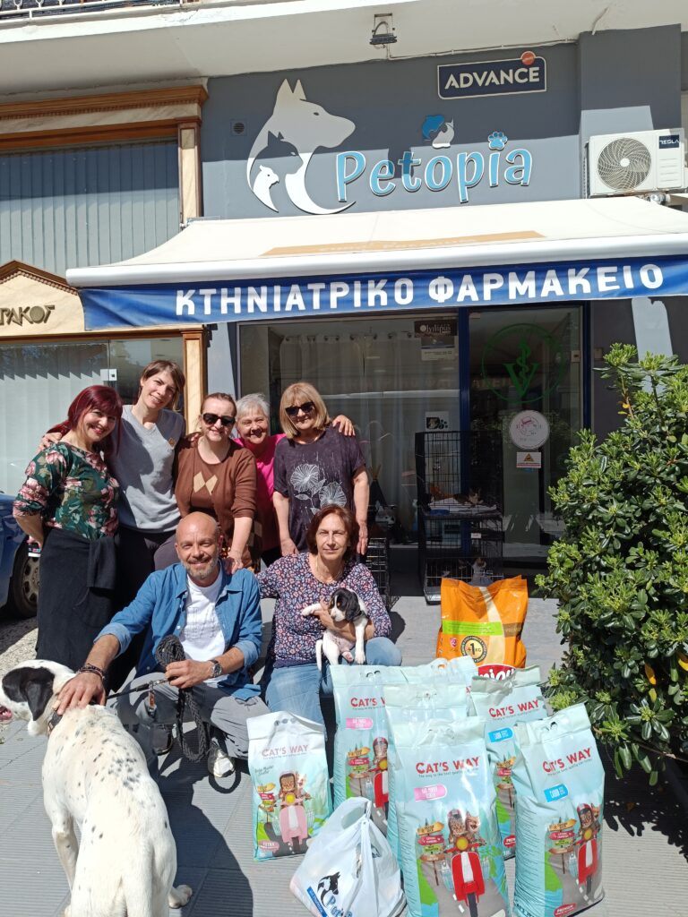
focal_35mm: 24
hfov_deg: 56.8
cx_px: 344
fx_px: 636
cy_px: 458
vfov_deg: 71.6
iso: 51
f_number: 1.88
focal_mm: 5.59
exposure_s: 1/1783
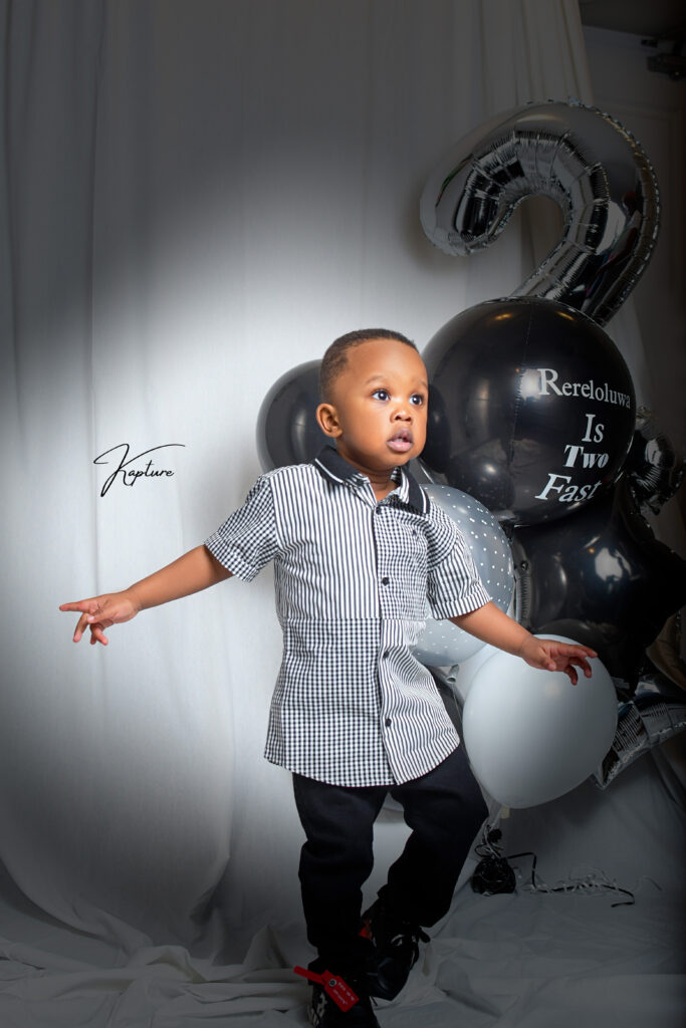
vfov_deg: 38.2
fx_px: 1486
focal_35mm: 52
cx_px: 343
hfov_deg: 26.0
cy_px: 514
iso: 800
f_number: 4
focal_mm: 35
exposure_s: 1/320
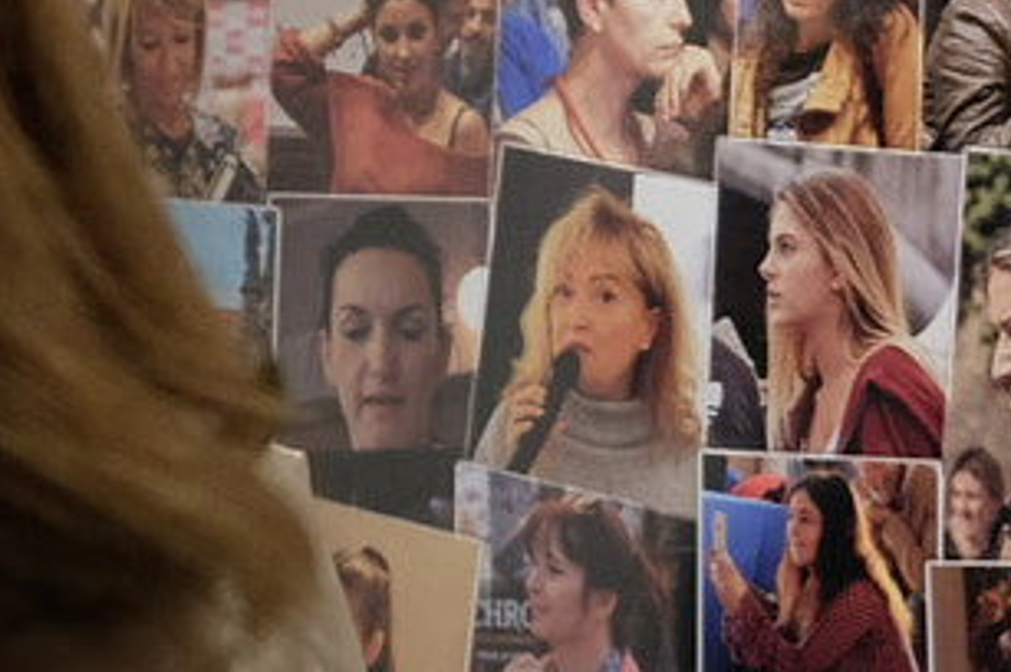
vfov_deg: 6.2
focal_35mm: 219
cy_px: -392
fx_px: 6144
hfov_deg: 9.4
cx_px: 359
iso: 1000
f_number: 3.6
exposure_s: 1/60
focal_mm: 27.7
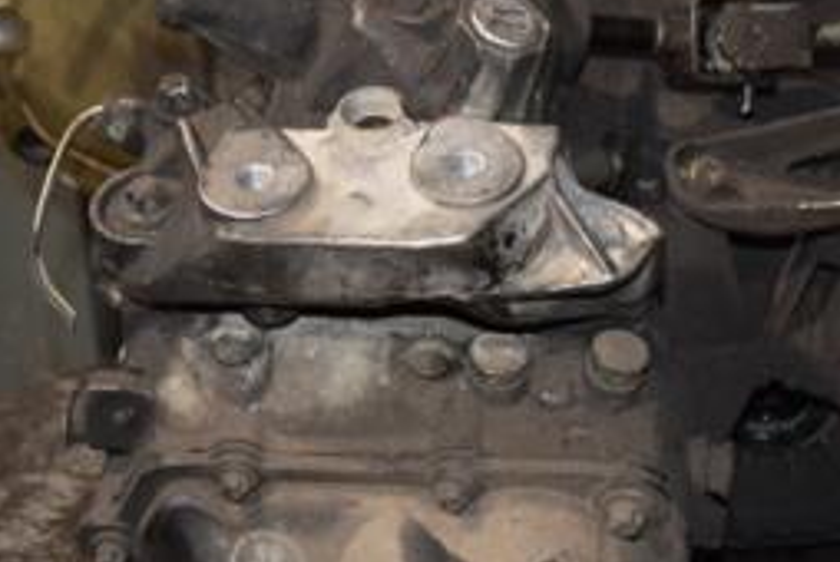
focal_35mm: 92
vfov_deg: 14.9
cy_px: 258
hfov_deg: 22.1
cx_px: 513
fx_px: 2149
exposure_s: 1/60
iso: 800
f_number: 5
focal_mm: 26
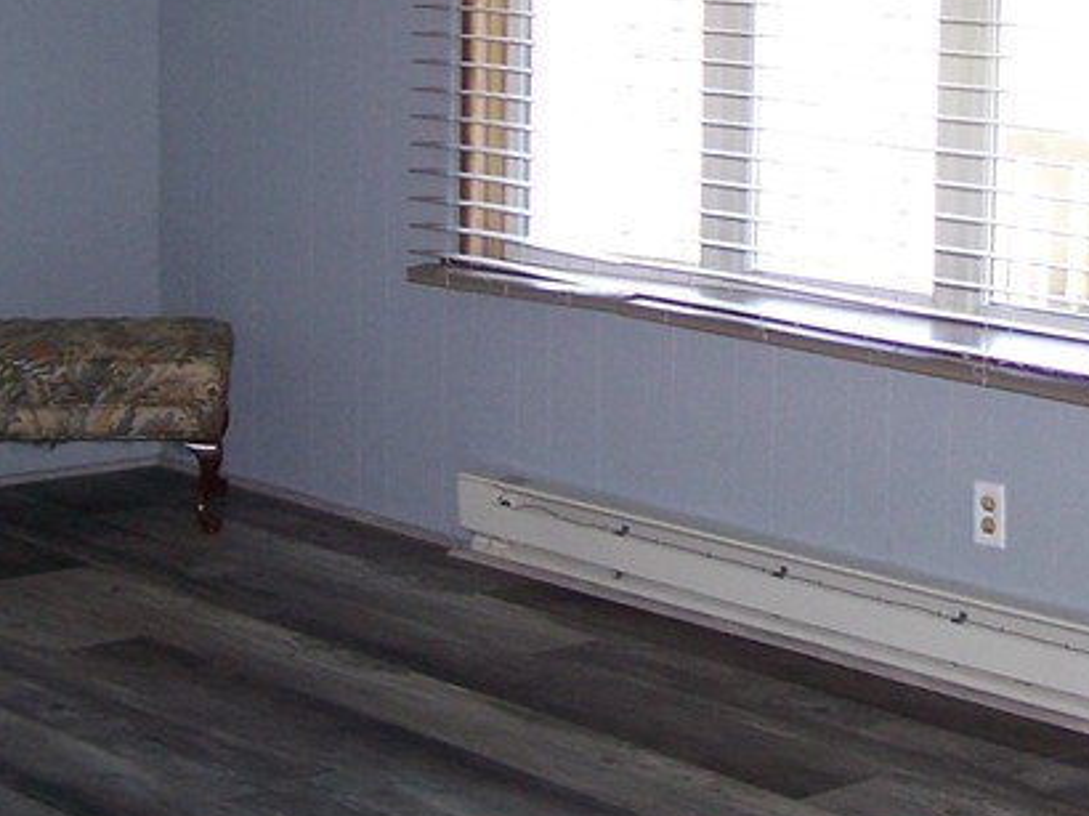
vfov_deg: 15.5
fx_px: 2987
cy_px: 170
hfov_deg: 20.3
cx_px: 932
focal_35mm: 95
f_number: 2.8
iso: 140
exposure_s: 1/60
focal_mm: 6.3
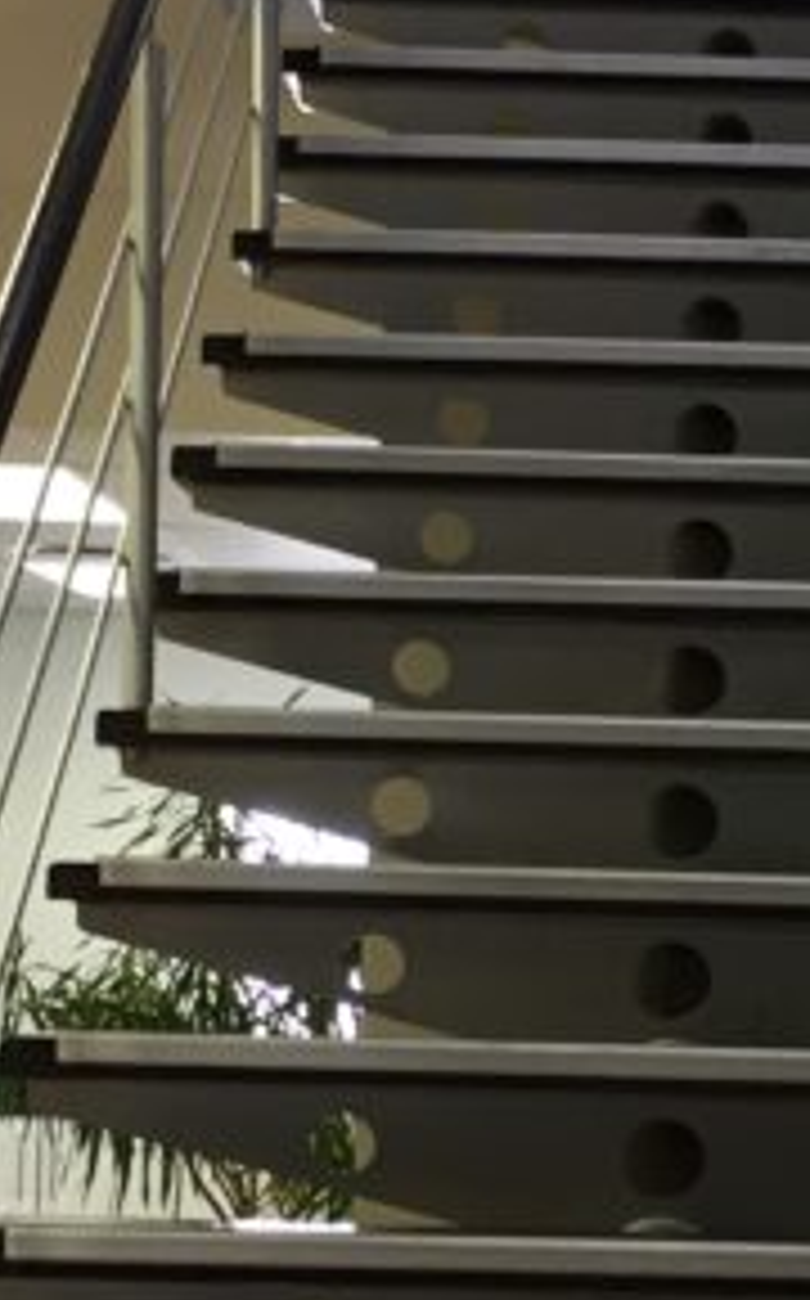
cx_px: 783
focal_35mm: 109
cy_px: 841
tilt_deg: -0.1
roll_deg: -3.0
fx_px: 3860
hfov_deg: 11.9
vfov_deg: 19.1
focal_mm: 4.15
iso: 125
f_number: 2.2
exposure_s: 1/33
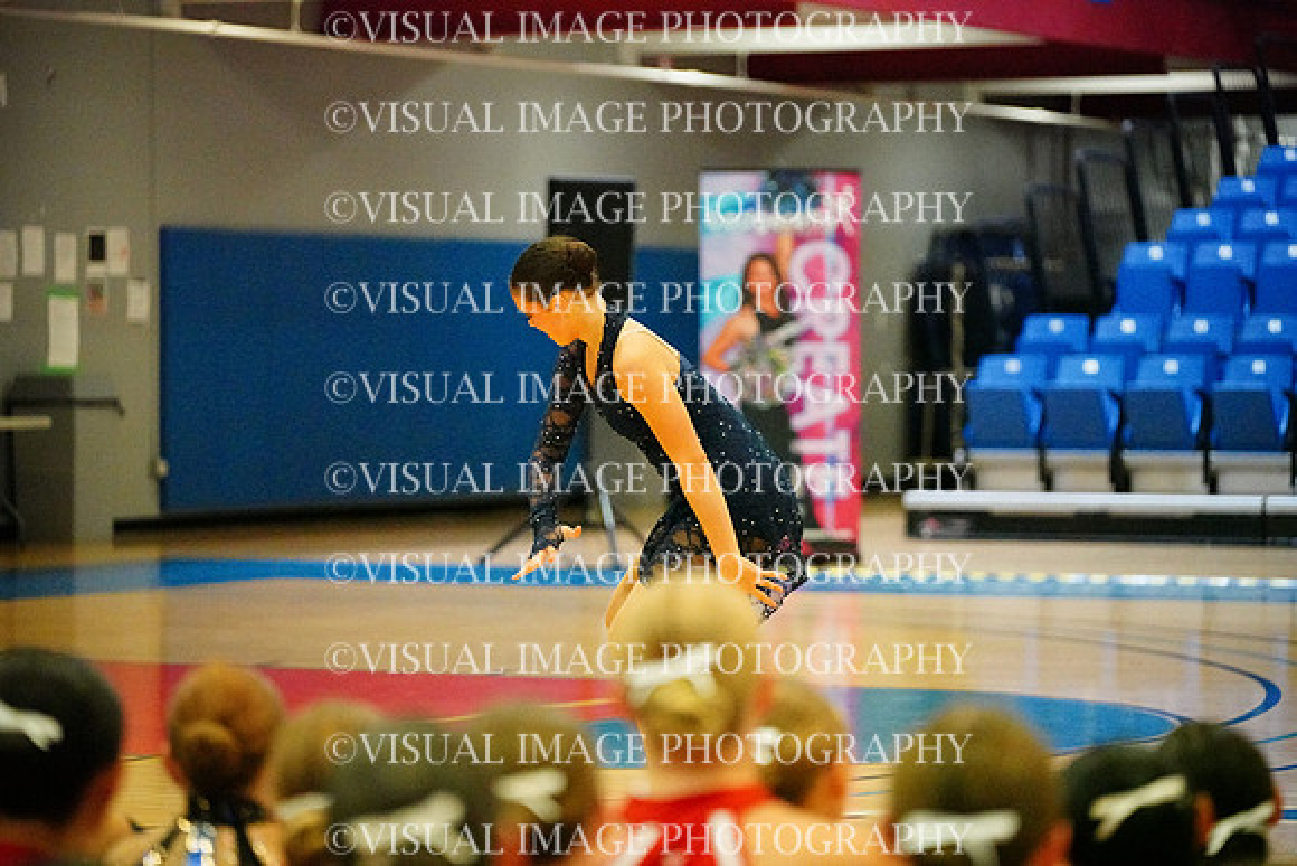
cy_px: 433
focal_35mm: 132
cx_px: 648
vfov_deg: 10.4
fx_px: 4757
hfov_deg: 15.5
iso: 25600
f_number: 2.8
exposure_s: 1/1600
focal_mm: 132
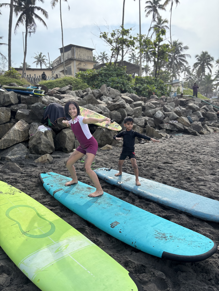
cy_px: 146
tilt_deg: -5.8
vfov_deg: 67.3
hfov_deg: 53.1
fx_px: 219
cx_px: 110
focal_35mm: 26
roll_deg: +1.8
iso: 50
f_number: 1.6
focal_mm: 5.96
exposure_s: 1/2024
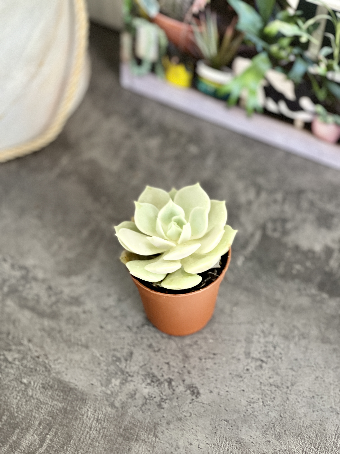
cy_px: 227
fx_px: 838
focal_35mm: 64
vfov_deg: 30.3
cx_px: 170
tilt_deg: -51.2
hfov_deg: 22.9
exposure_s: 1/33
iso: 400
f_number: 2.2
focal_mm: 7.5
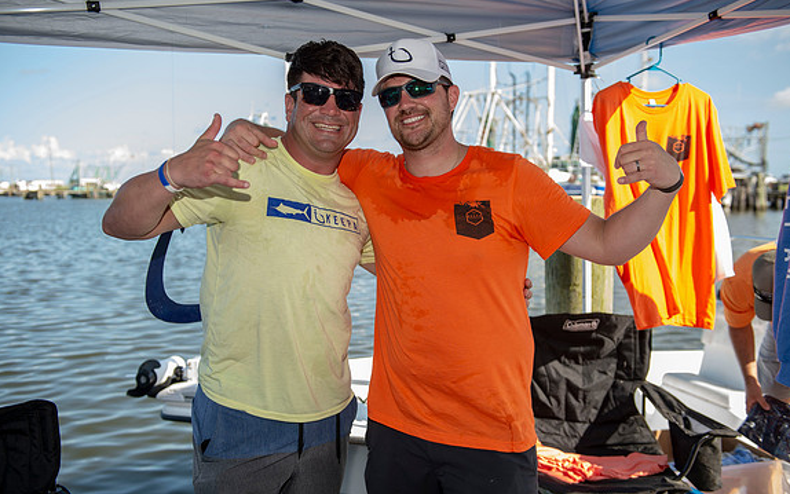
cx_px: 395
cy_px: 256
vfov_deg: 36.3
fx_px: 754
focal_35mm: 35
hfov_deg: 55.3
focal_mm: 34
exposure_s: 1/250
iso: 50
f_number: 3.5
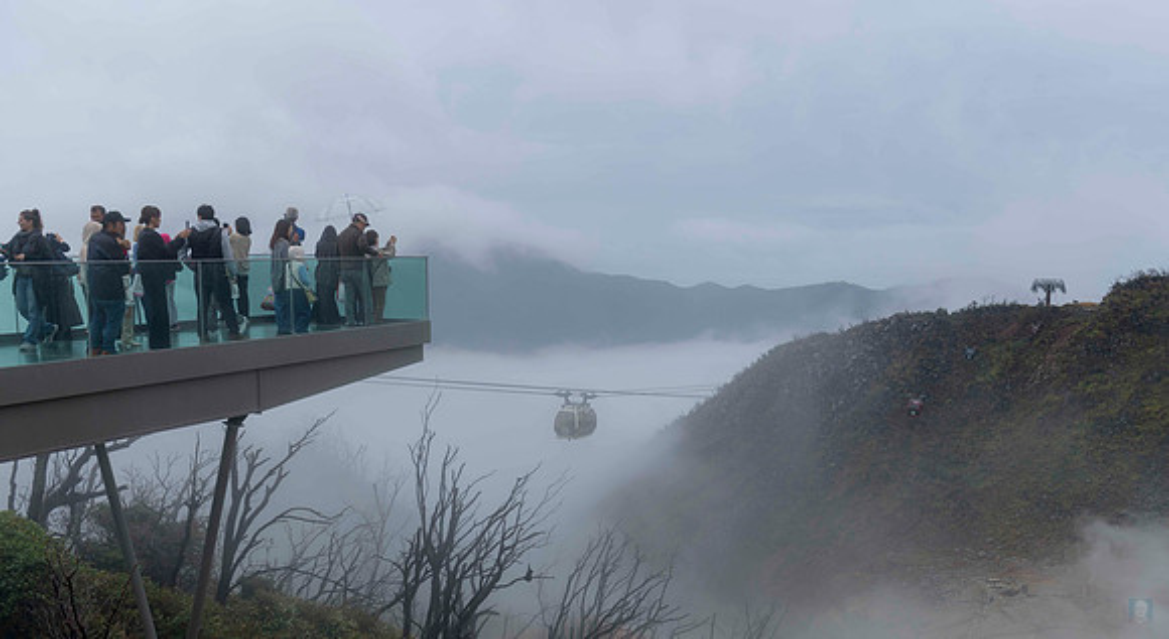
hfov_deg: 57.8
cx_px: 646
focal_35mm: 34
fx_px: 1056
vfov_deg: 33.5
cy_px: 392
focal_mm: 29
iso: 64
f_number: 5.6
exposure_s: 1/250
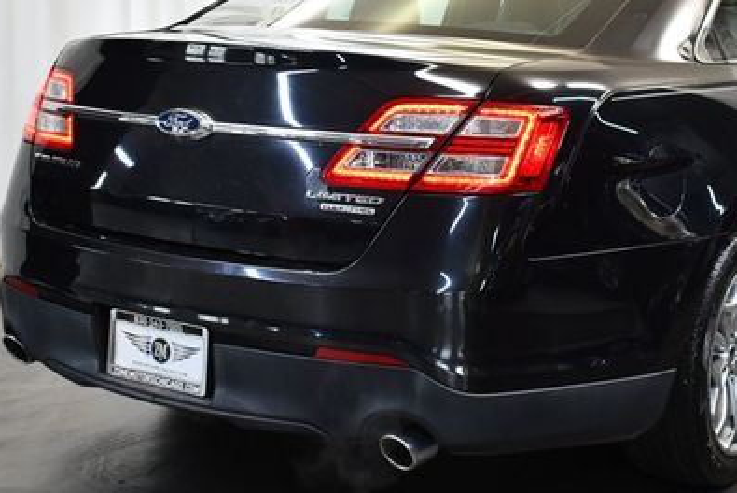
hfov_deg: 29.4
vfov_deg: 20.0
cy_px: 161
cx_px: 498
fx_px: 1393
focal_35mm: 68
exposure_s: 1/125
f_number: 3.8
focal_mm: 21
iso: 1100
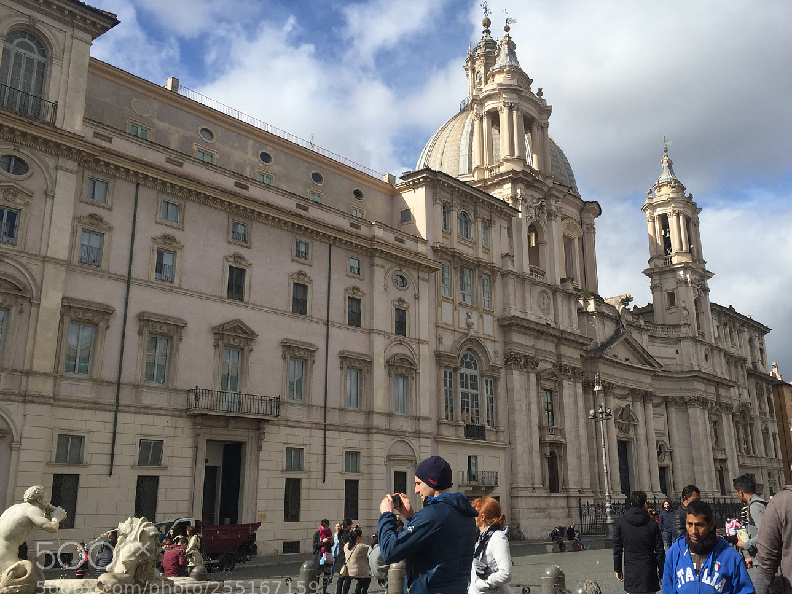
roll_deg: +1.4
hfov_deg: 50.9
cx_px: 489
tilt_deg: +16.8
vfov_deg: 39.6
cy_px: 268
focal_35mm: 36
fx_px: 824
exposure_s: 1/2639
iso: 32
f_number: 2.2
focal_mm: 4.15
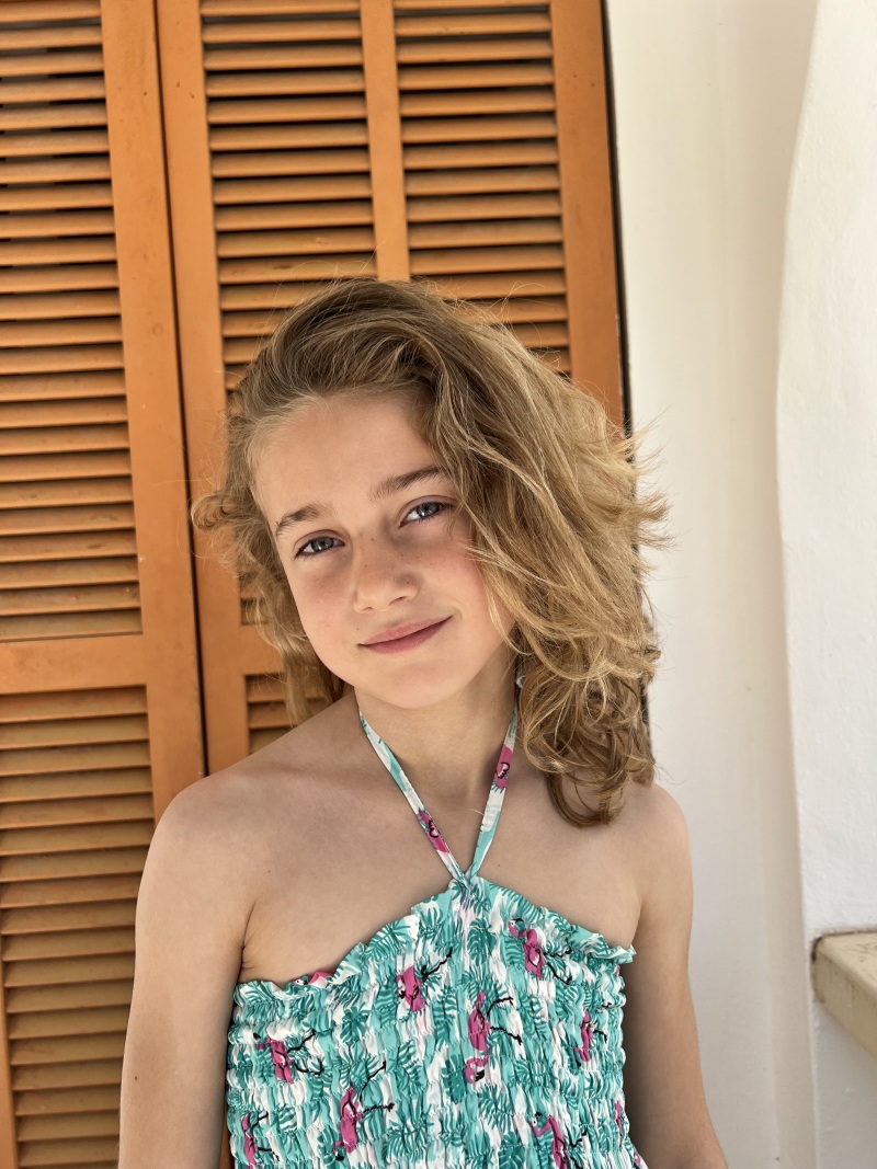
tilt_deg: -0.8
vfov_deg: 67.3
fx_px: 878
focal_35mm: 26
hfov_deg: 53.1
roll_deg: +1.7
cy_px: 584
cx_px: 438
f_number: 1.5
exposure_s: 1/974
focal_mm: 5.7
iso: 50
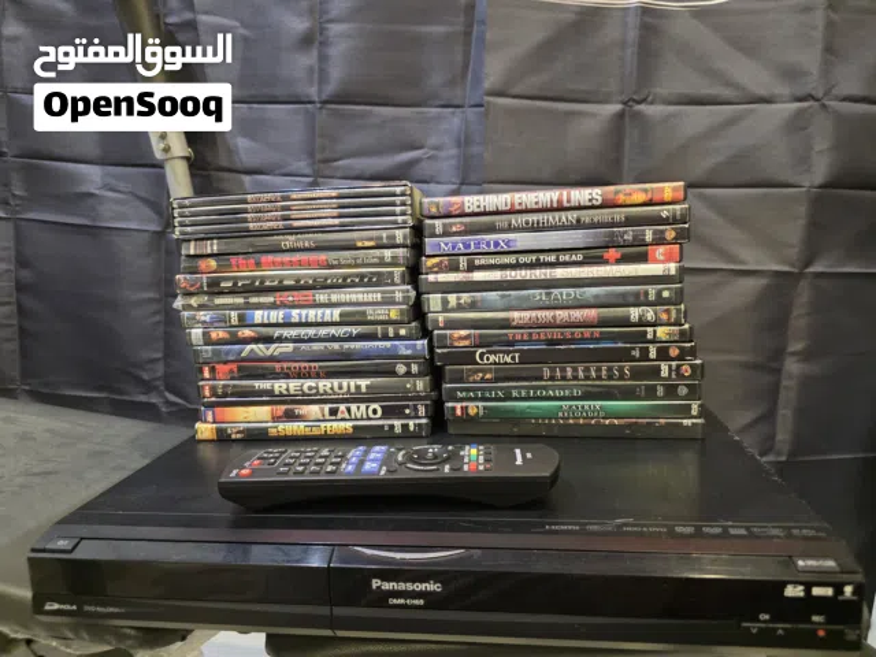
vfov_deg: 58.9
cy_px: 328
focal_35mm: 23
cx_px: 438
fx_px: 582
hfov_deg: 73.9
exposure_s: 1/100
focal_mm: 6.3
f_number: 1.7
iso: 1250
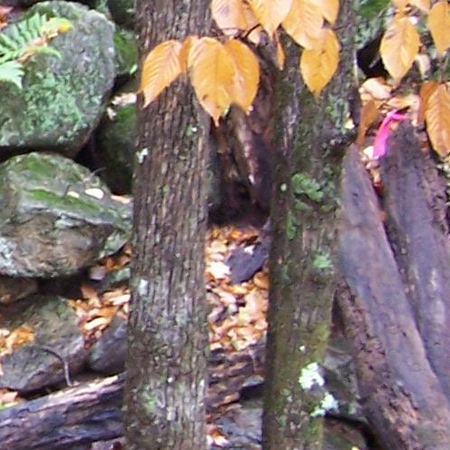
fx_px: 2294
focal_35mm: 156
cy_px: 71
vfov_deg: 11.2
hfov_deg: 10.6
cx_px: -349
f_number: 2.8
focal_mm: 6.3
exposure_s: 1/8
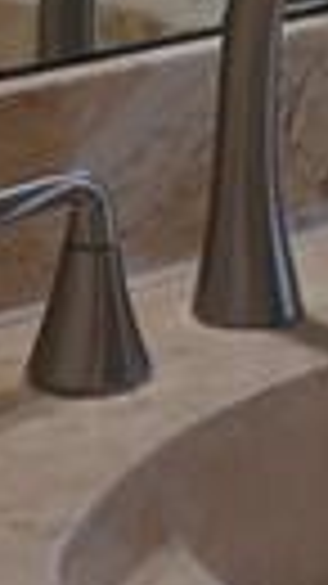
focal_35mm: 217
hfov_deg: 5.4
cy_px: -464
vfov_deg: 9.5
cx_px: 809
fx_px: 3360
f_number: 4
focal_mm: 35
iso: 800
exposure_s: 1/160
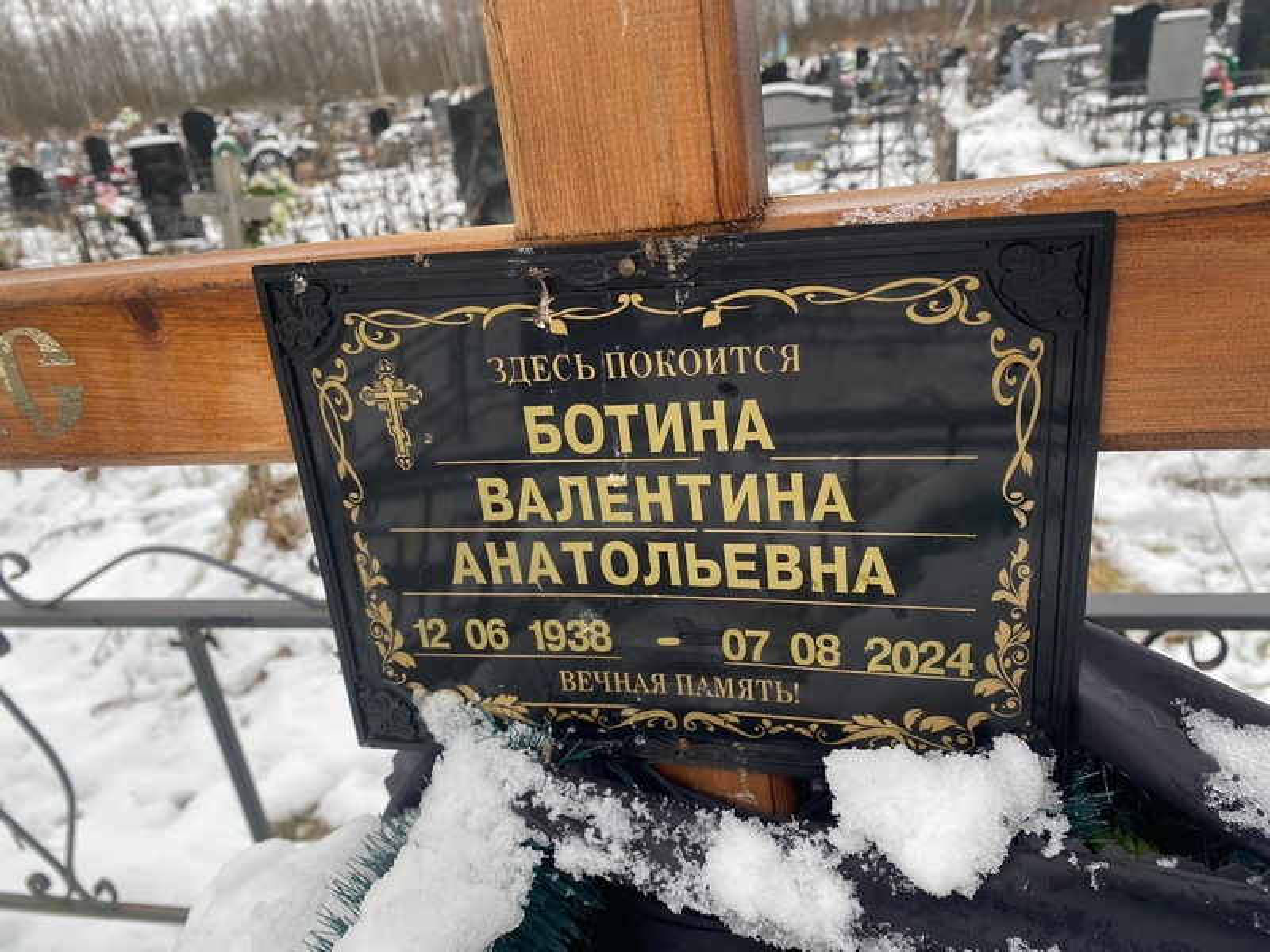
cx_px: 635
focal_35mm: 26
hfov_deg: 67.3
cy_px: 476
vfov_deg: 53.1
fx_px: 954
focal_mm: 4.25
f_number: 1.8
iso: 50
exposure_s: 1/121
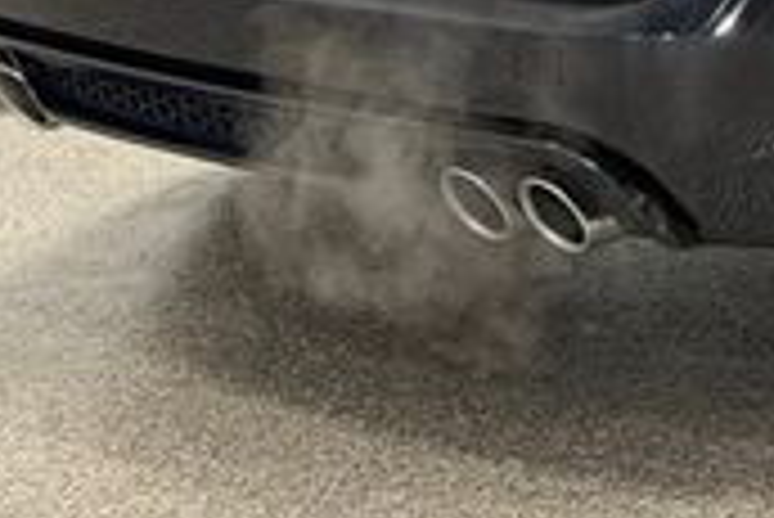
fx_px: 4002
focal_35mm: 186
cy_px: -419
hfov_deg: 10.7
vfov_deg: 7.2
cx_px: 1143
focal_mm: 6.76
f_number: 1.78
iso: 64
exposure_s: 1/149
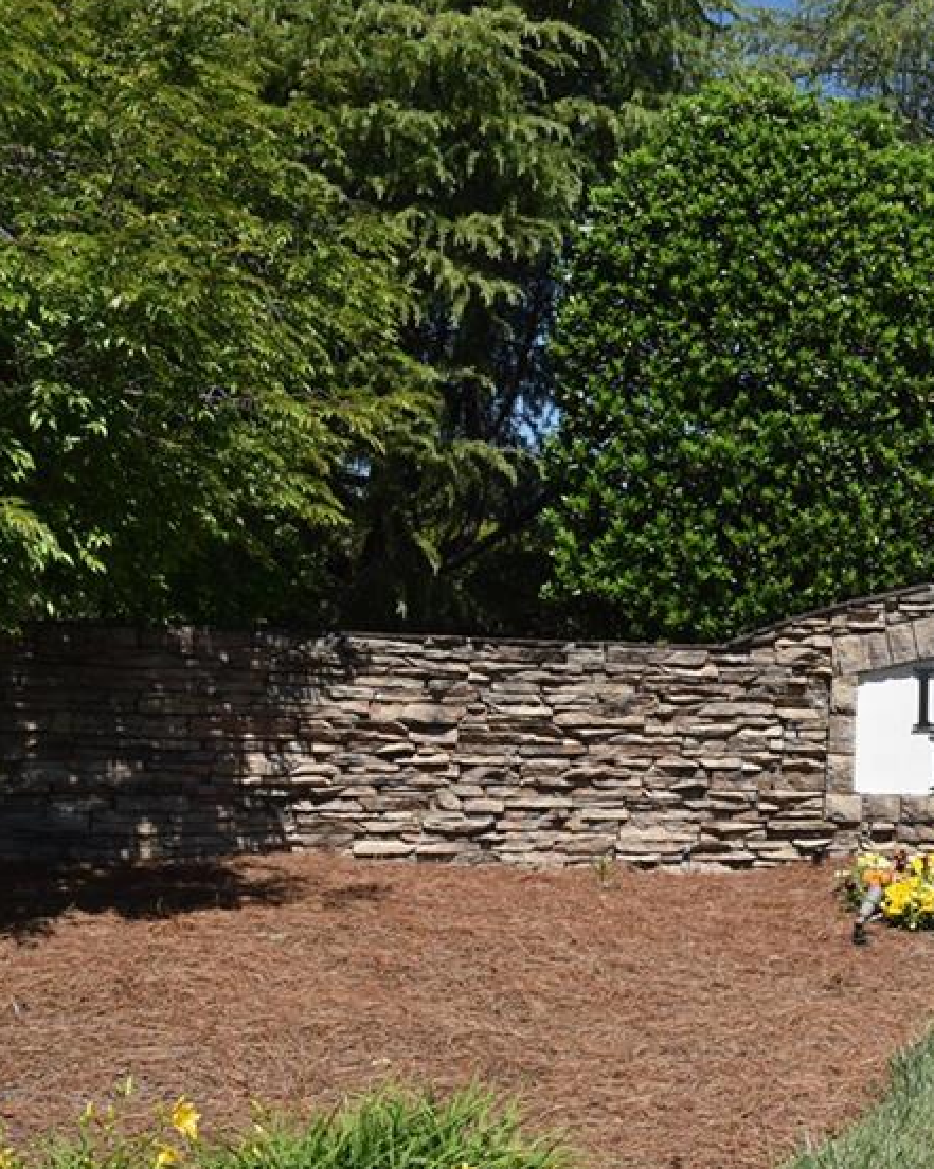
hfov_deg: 26.6
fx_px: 1867
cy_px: 630
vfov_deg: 34.7
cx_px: 928
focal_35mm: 54
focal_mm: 31
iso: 200
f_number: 10
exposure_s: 1/400
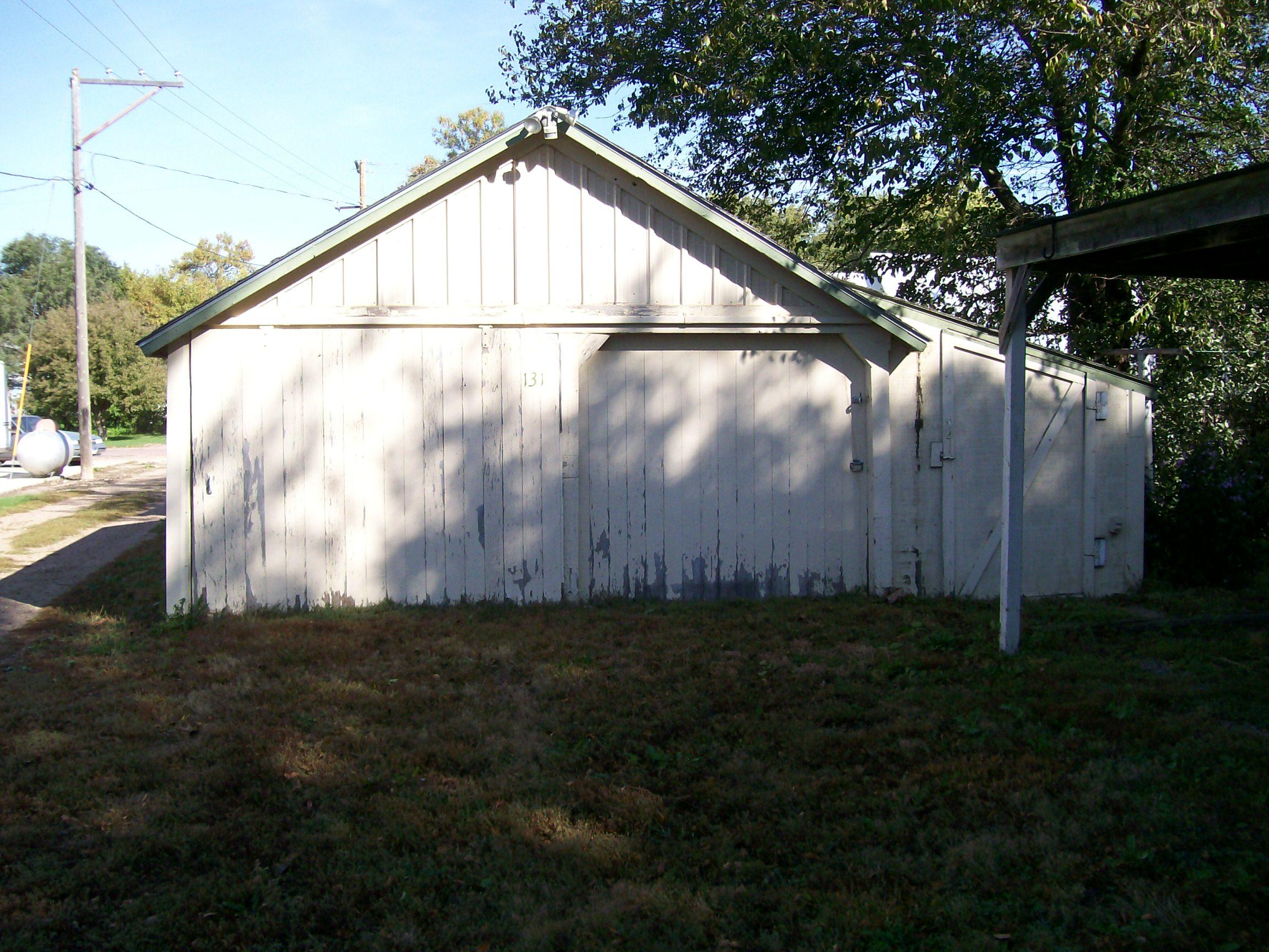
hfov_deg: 51.4
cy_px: 476
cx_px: 634
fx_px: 1320
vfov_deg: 39.7
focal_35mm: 36
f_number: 2.7
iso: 80
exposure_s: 1/691
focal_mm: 6
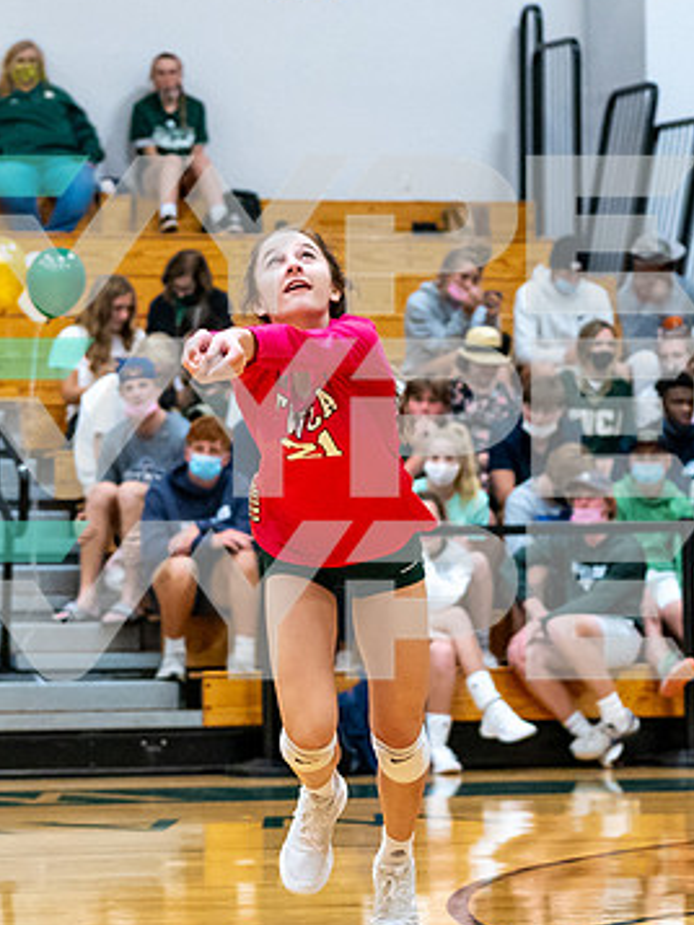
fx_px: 4675
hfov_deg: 8.5
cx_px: 308
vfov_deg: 11.3
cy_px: 561
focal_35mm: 175
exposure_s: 1/1250
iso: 3200
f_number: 2.8
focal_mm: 70
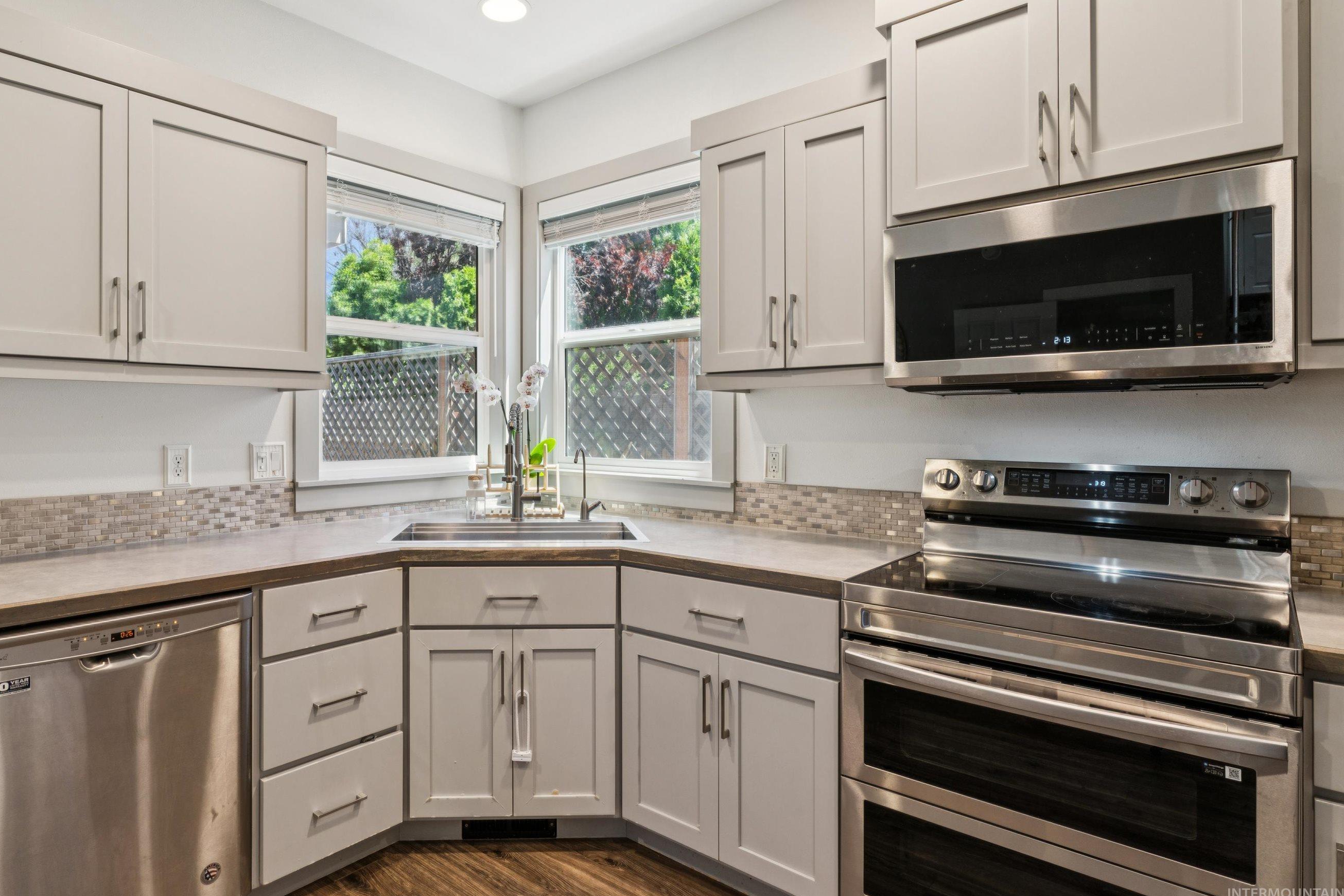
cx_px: 556
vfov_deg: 61.9
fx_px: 747
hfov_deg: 83.2
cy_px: 420
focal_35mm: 20
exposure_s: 1/13
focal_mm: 17
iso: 400
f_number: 13
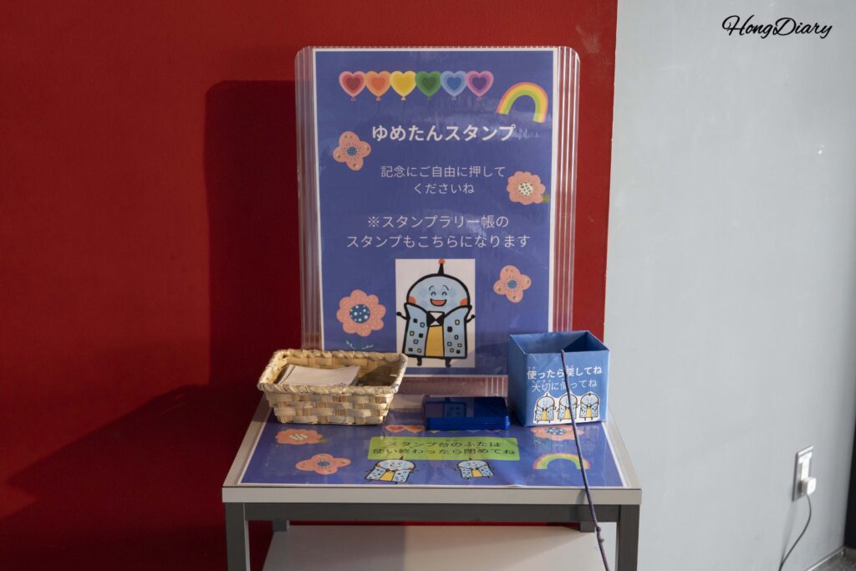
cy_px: 286
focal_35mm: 49
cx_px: 428
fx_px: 1165
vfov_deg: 27.5
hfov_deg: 40.3
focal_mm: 49
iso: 2000
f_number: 5.6
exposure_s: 1/160
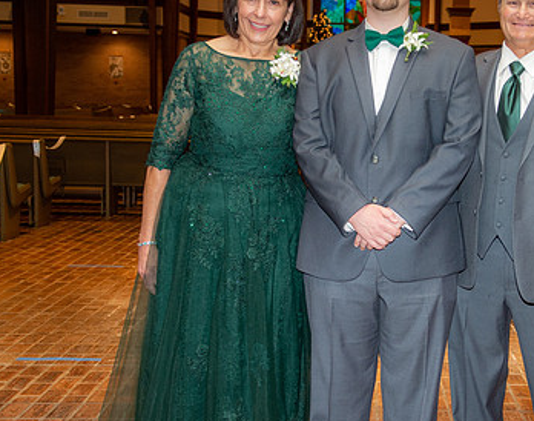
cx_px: 381
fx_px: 1037
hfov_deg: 28.6
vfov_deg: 22.9
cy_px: 223
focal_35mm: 66
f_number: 4
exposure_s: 1/125
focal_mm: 36
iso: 1250
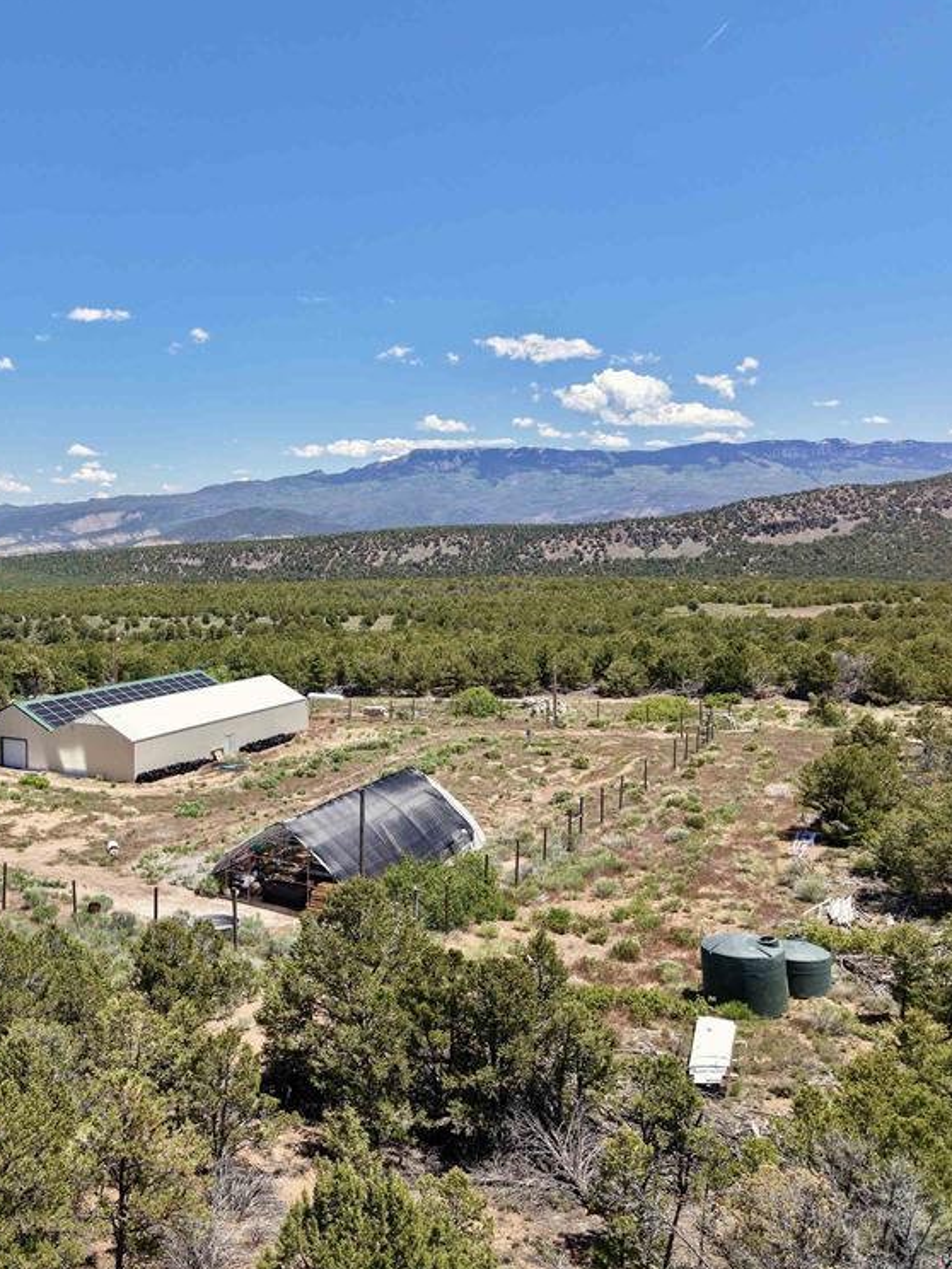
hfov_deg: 40.5
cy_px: 627
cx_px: 142
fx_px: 1210
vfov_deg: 55.4
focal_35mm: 33
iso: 140
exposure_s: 1/2500
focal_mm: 8.67
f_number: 1.8
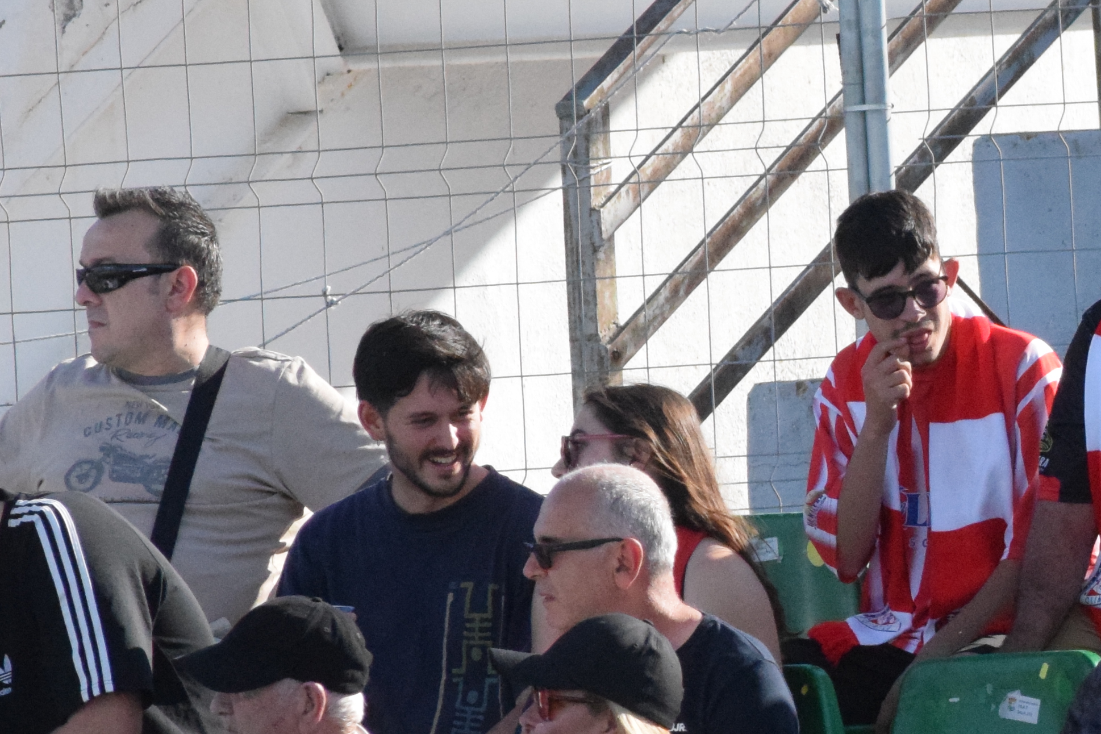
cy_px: 549
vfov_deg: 1.5
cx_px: 1138
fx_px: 28410
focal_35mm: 929
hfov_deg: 2.2
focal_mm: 200
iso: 3200
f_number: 10
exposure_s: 1/3200
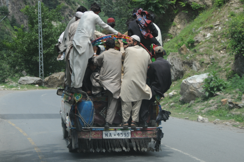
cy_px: 81
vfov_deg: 16.5
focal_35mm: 82
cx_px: 122
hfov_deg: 24.6
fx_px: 558
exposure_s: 1/640
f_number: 4.8
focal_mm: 55
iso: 320
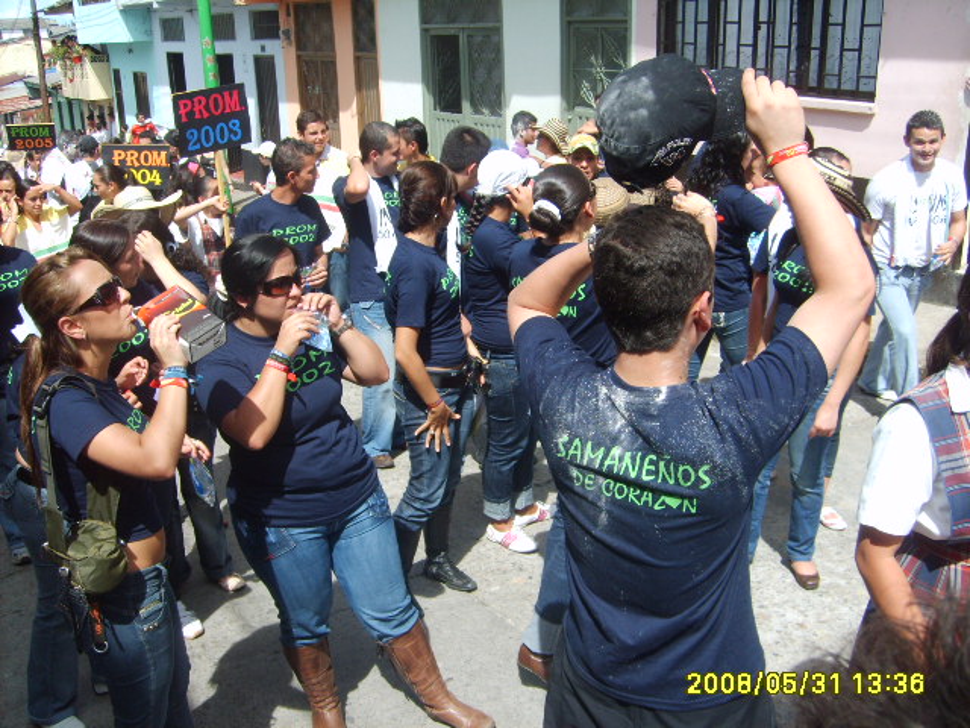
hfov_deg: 52.6
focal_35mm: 35
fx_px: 981
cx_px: 485
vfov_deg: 40.7
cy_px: 364
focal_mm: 5.8
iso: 50
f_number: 2.8
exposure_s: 1/750
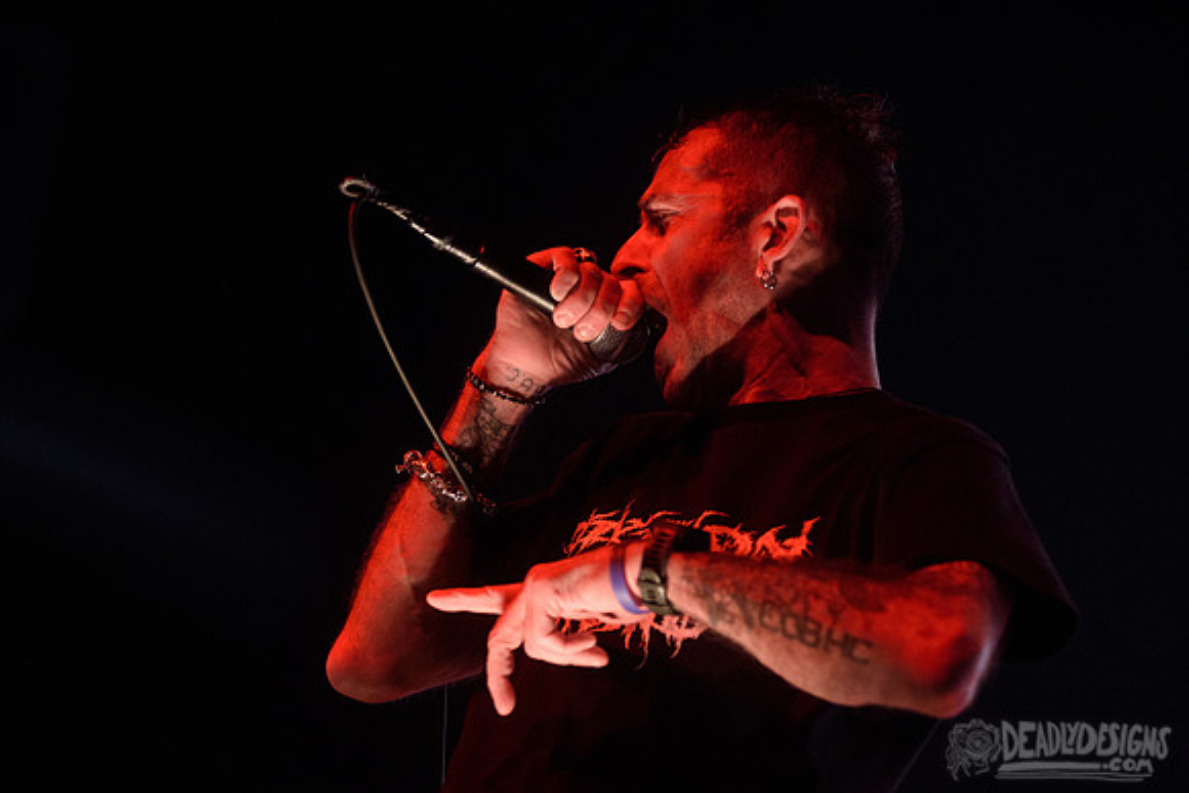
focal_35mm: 159
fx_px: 5241
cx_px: 634
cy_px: 403
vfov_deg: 8.7
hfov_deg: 12.9
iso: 3200
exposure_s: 1/500
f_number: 3.5
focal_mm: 135
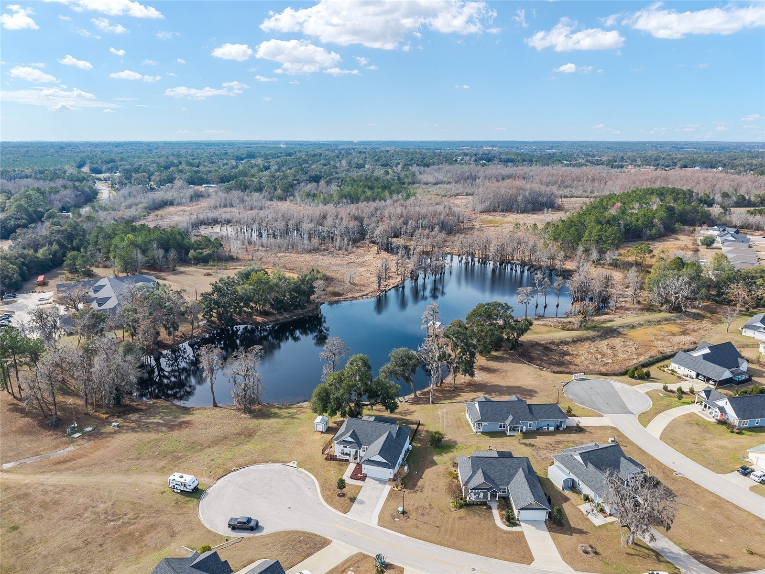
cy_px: 287
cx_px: 382
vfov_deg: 56.8
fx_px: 530
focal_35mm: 24
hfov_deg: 71.6
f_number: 1.8
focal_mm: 8.67
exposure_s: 1/4000
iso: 240
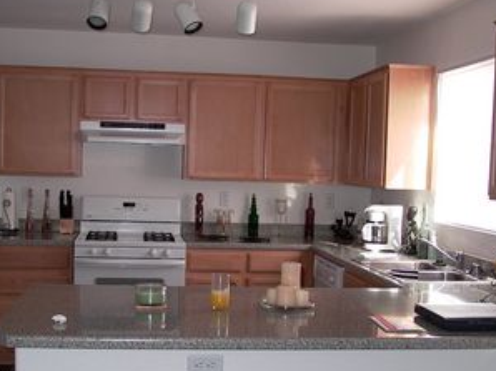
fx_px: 673
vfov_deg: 30.8
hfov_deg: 40.4
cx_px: 211
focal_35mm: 47
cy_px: 210
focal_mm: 8.19
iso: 100
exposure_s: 1/64.2
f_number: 2.13
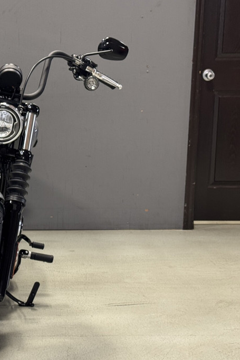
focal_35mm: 78
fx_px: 780
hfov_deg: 17.0
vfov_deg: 26.0
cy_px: 181
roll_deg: -0.2
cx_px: -11
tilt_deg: -10.7
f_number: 1.78
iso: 160
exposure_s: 1/60
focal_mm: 6.76
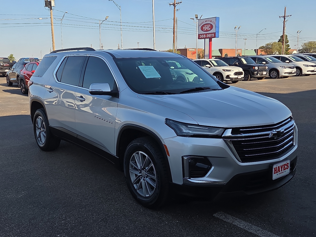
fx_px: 320
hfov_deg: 52.6
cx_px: 158
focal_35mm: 35
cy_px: 118
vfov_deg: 40.7
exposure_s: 1/833
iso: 25
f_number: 1.8
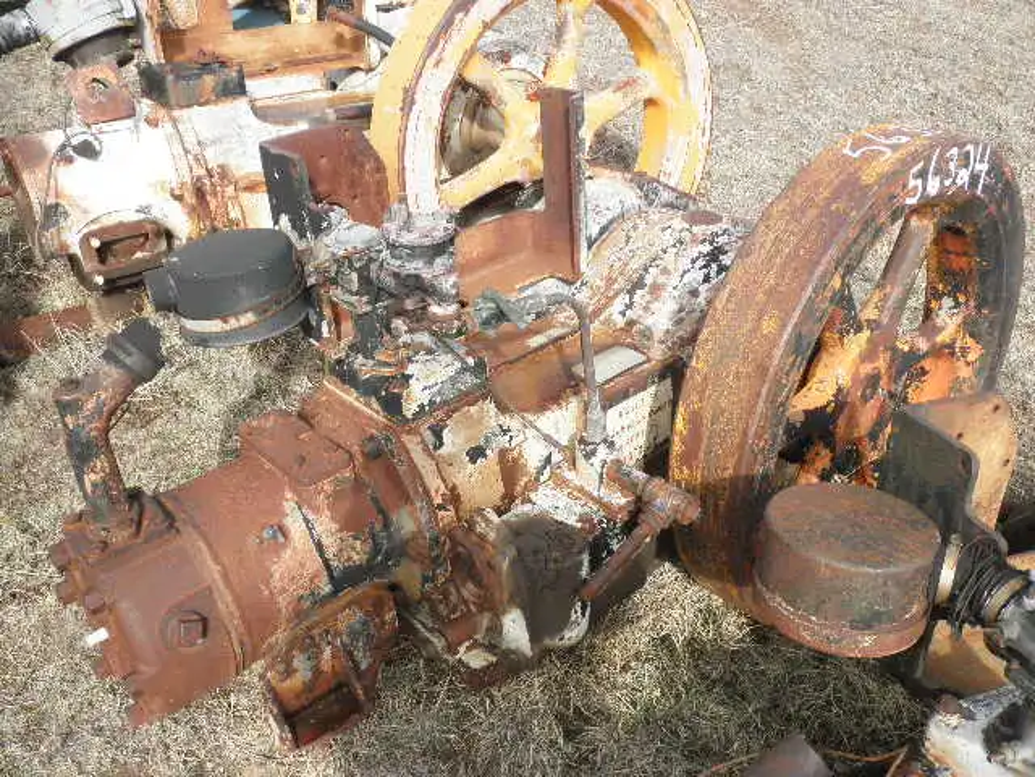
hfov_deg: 52.6
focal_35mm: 35
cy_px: 388
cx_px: 518
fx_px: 1046
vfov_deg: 40.7
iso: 64
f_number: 3.2
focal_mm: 6.1
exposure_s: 1/400
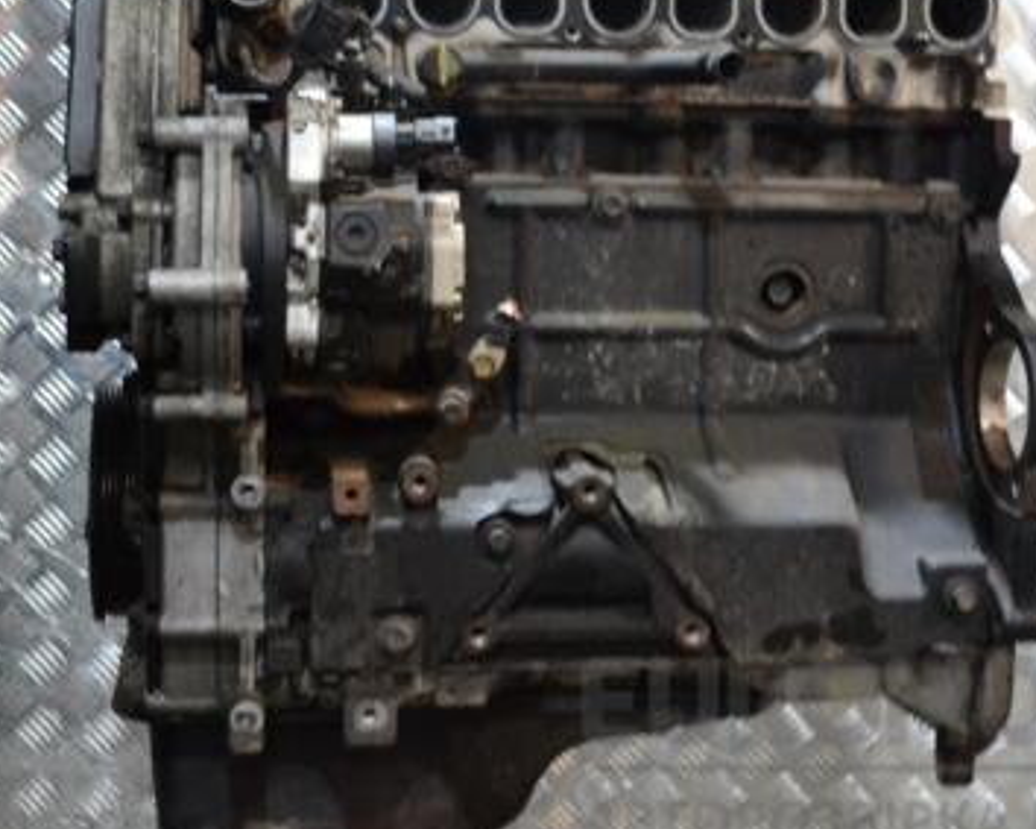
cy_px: 311
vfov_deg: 24.5
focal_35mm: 62
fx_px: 1900
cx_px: 527
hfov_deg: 30.5
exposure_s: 1/30
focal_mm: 26
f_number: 4.2
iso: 2200
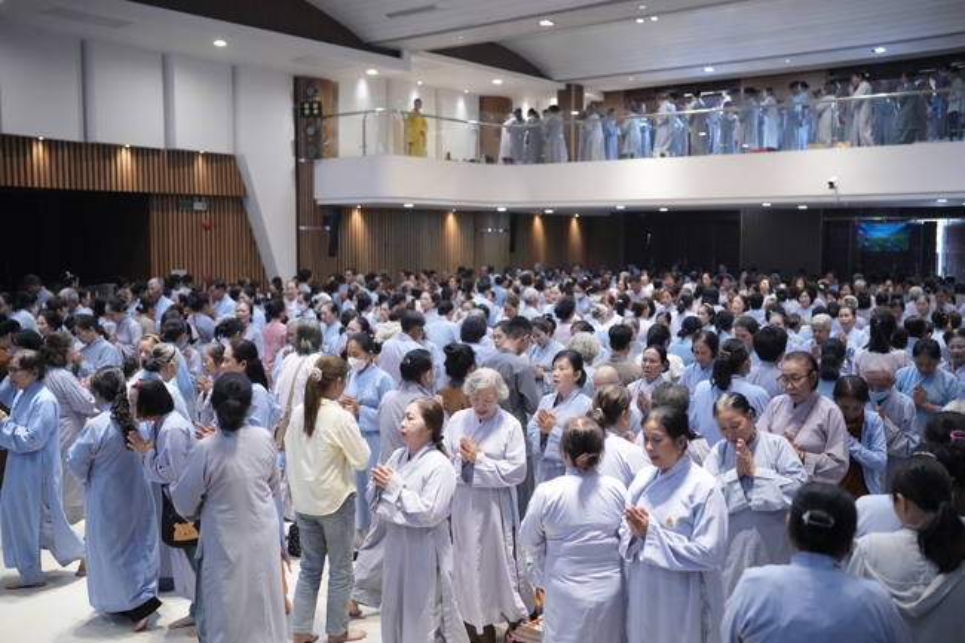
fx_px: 938
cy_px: 322
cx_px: 482
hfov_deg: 54.4
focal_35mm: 35
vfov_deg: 37.8
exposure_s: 1/640
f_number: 2
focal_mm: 35
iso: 5000
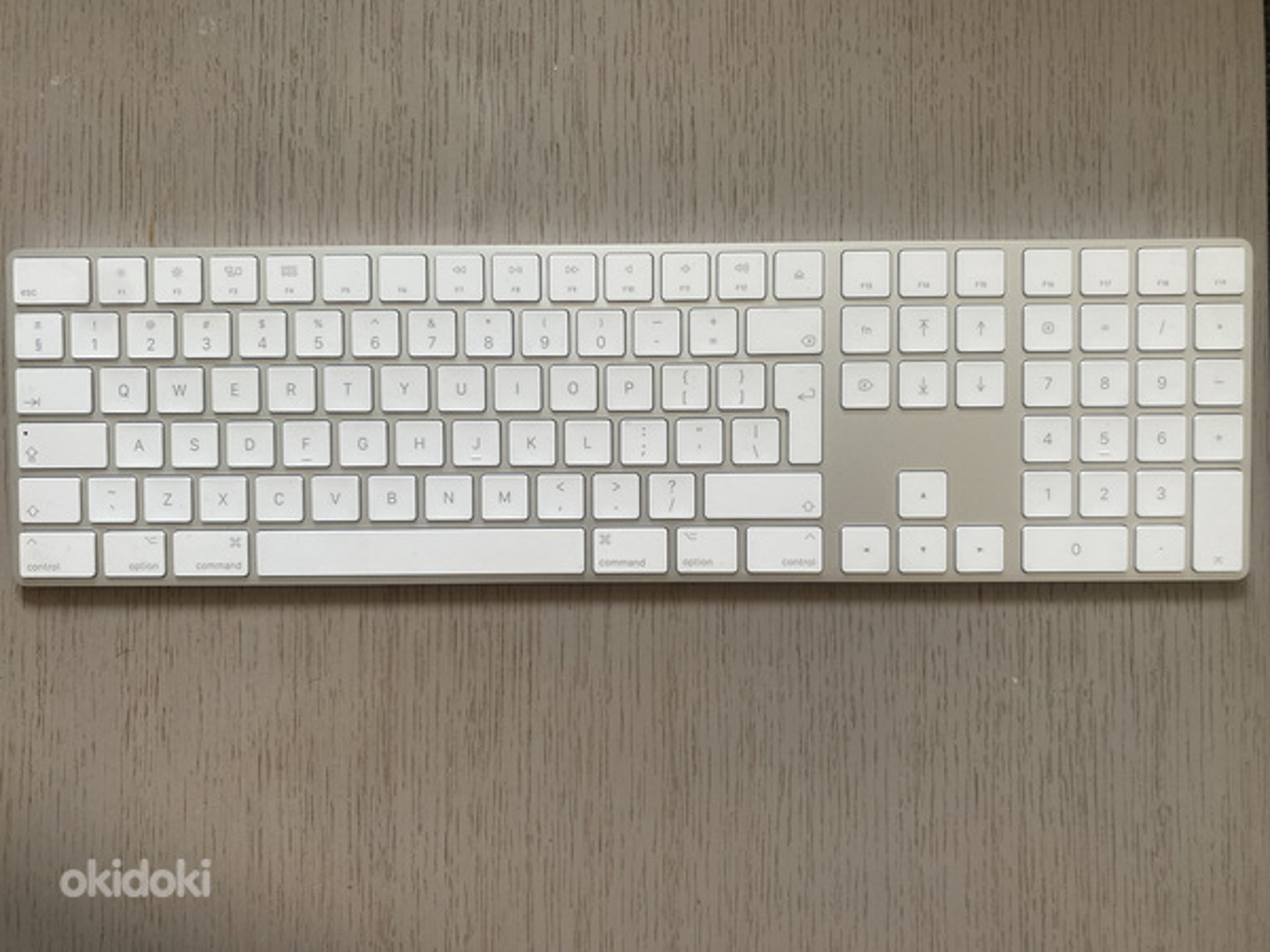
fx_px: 954
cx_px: 635
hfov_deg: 67.3
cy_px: 476
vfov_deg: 53.1
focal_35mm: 26
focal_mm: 4.25
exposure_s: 1/100
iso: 125
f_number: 1.8
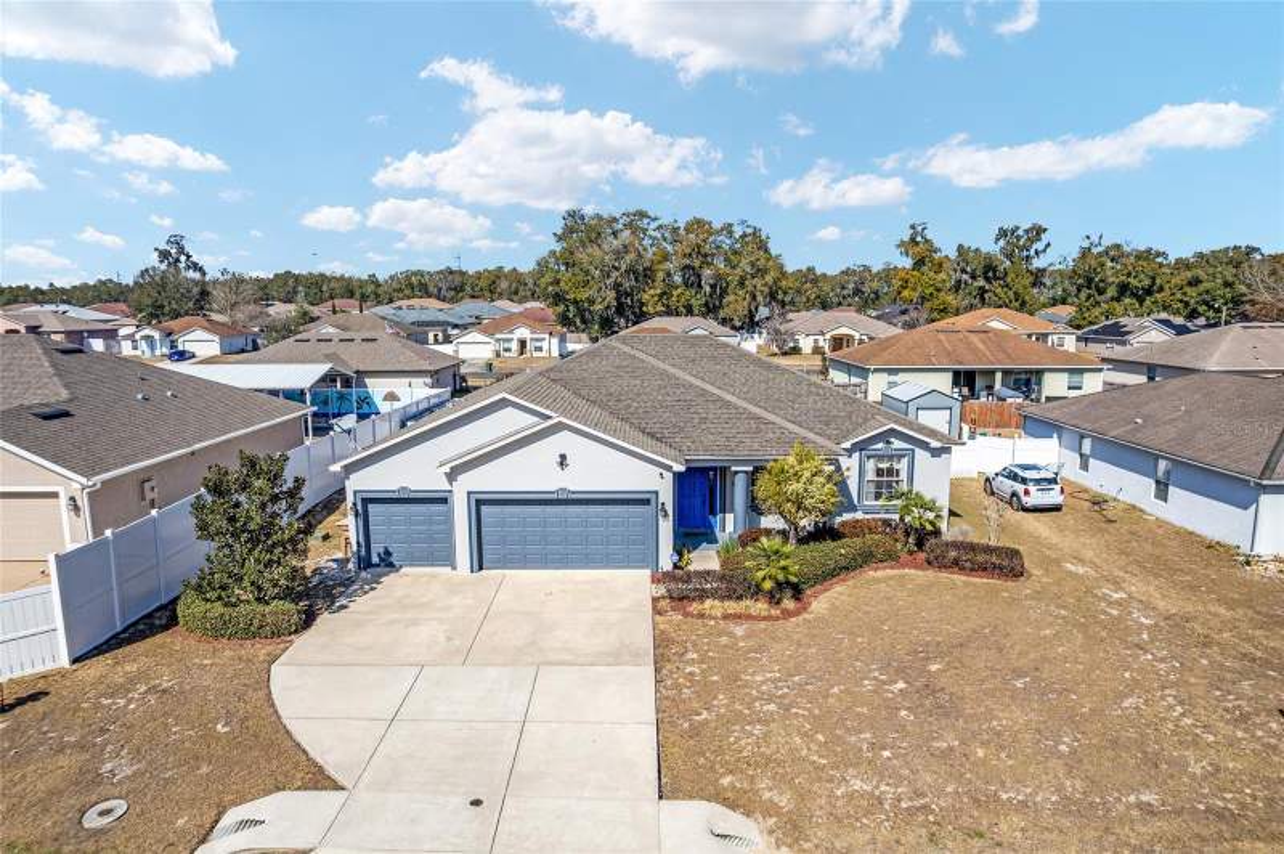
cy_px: 427
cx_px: 642
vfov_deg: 57.1
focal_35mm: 22
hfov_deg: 78.6
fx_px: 784
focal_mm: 8.38
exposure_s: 1/3200
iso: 120
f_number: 2.8
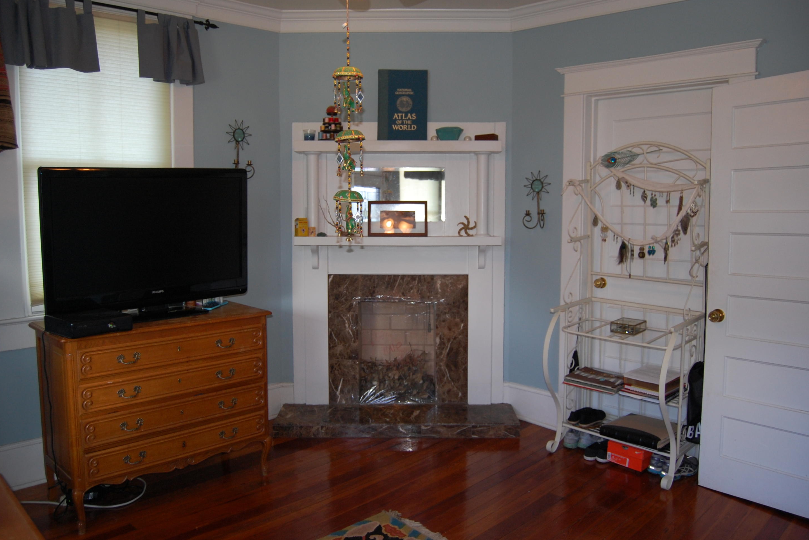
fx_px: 629
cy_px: 264
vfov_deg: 46.4
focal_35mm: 28
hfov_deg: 65.5
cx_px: 396
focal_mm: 18
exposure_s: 1/60
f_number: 3.5
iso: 400
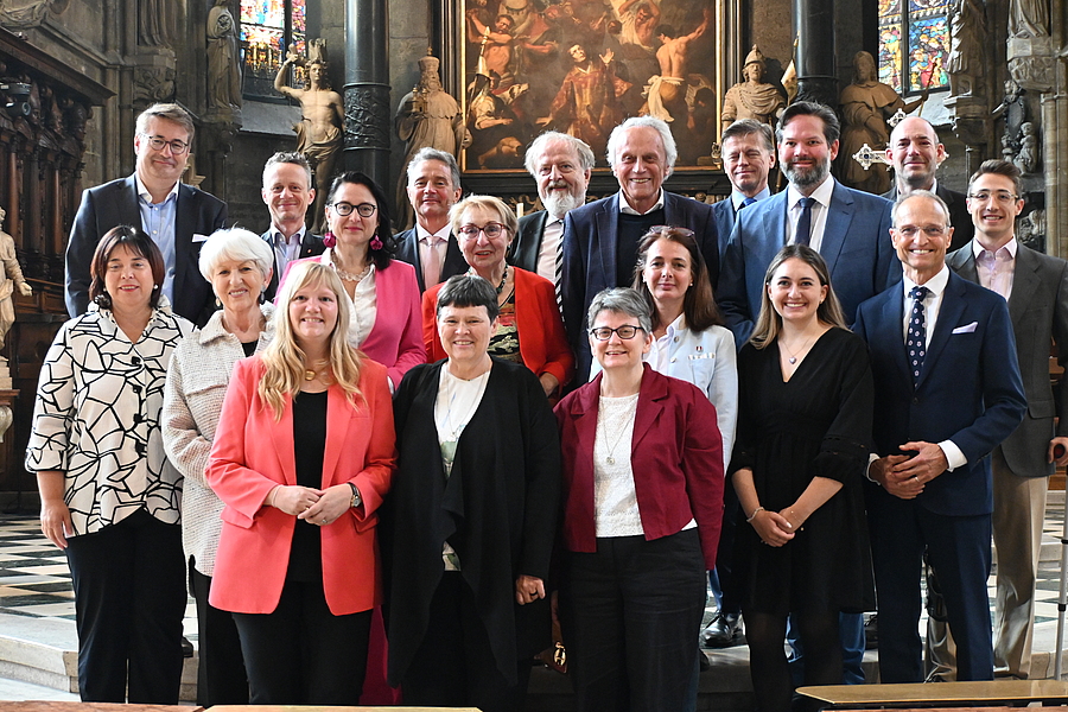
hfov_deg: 35.1
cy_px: 356
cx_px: 534
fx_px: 1691
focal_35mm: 57
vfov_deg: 23.8
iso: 3600
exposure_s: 1/60
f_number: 4.5
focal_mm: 38
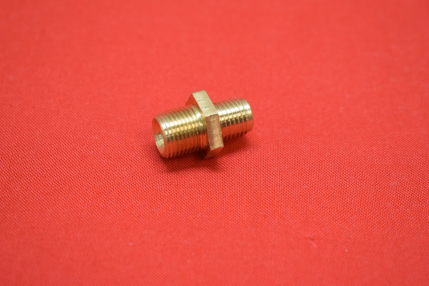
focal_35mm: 82
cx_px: 214
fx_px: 983
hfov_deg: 24.6
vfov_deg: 16.6
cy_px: 143
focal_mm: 55
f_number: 5.6
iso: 2000
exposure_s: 1/100
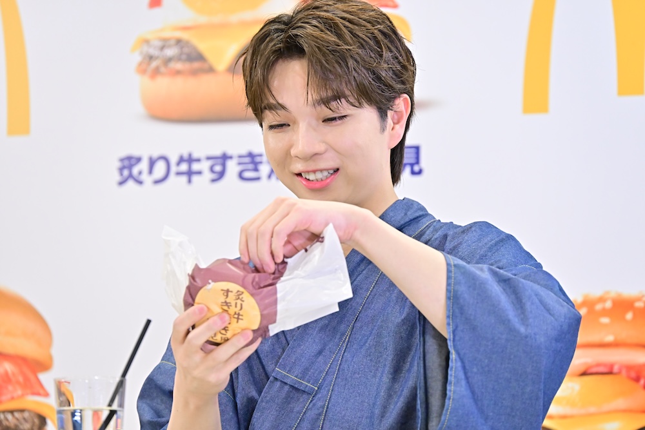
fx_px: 3584
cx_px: 322
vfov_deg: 6.9
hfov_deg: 10.3
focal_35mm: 200
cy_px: 215
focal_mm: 200
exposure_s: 1/160
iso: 4000
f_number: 6.3
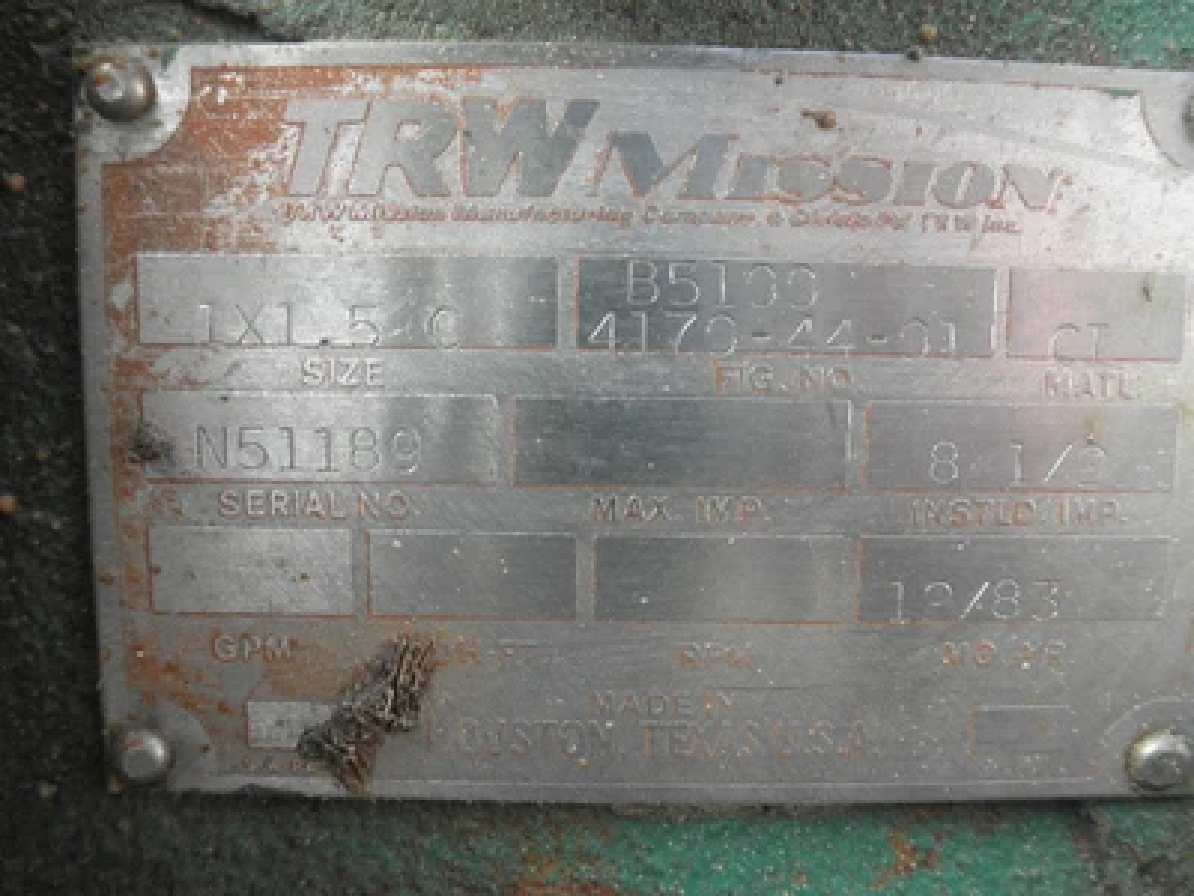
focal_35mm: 28
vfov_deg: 49.7
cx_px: 597
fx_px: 966
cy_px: 448
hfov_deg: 63.4
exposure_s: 1/50
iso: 64
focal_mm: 5
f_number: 3
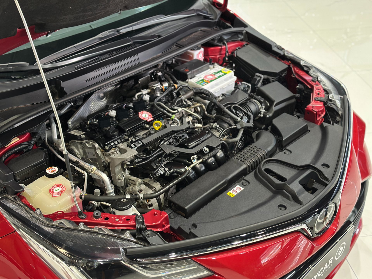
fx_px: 516
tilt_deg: -32.3
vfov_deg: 30.3
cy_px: 140
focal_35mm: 48
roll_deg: +0.1
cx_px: 186
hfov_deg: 39.7
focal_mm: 6.86
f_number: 1.78
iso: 320
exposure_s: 1/60
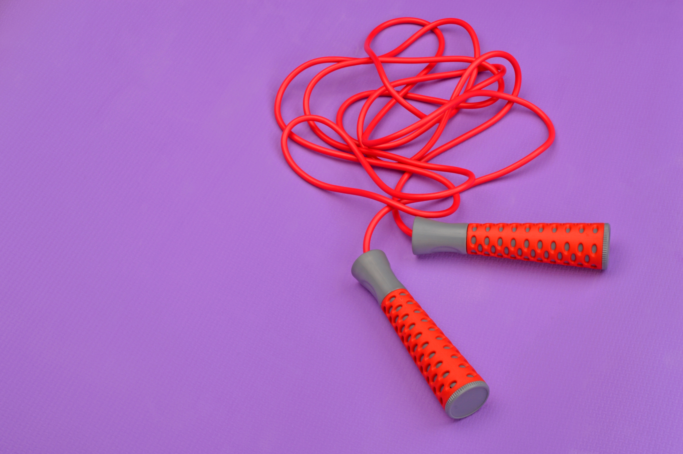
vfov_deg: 18.1
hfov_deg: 27.0
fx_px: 1422
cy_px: 227
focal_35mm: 75
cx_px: 342
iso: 100
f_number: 22
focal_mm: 50
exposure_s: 1/125
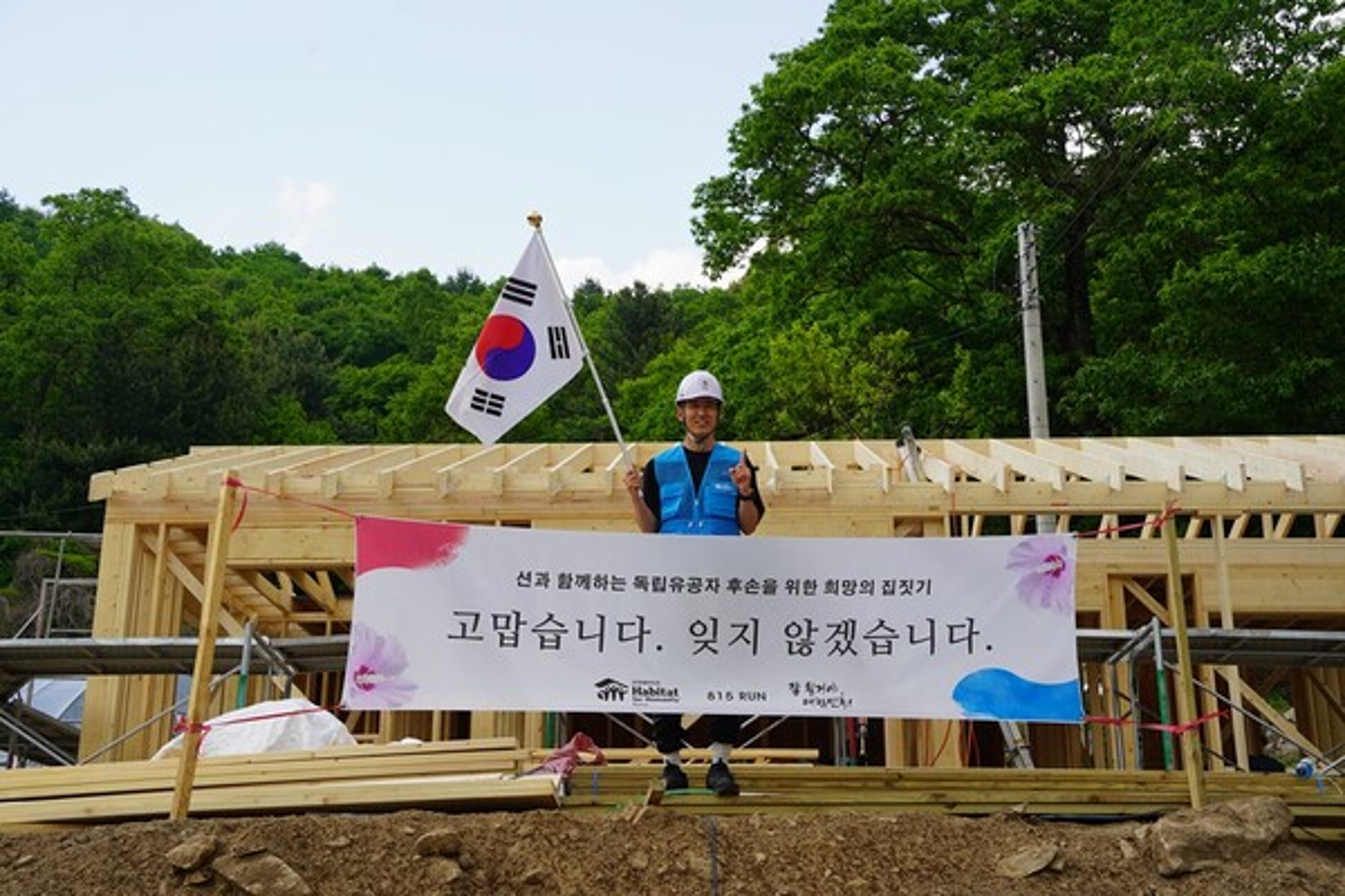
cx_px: 672
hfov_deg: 41.9
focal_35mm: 47
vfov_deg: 28.6
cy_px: 448
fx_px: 1756
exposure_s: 1/125
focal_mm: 47
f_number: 9
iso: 100
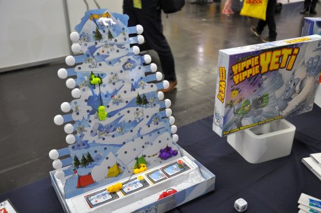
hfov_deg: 51.3
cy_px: 106
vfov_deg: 35.4
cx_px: 160
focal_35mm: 38
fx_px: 334
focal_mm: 25
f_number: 3.8
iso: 800
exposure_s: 1/50
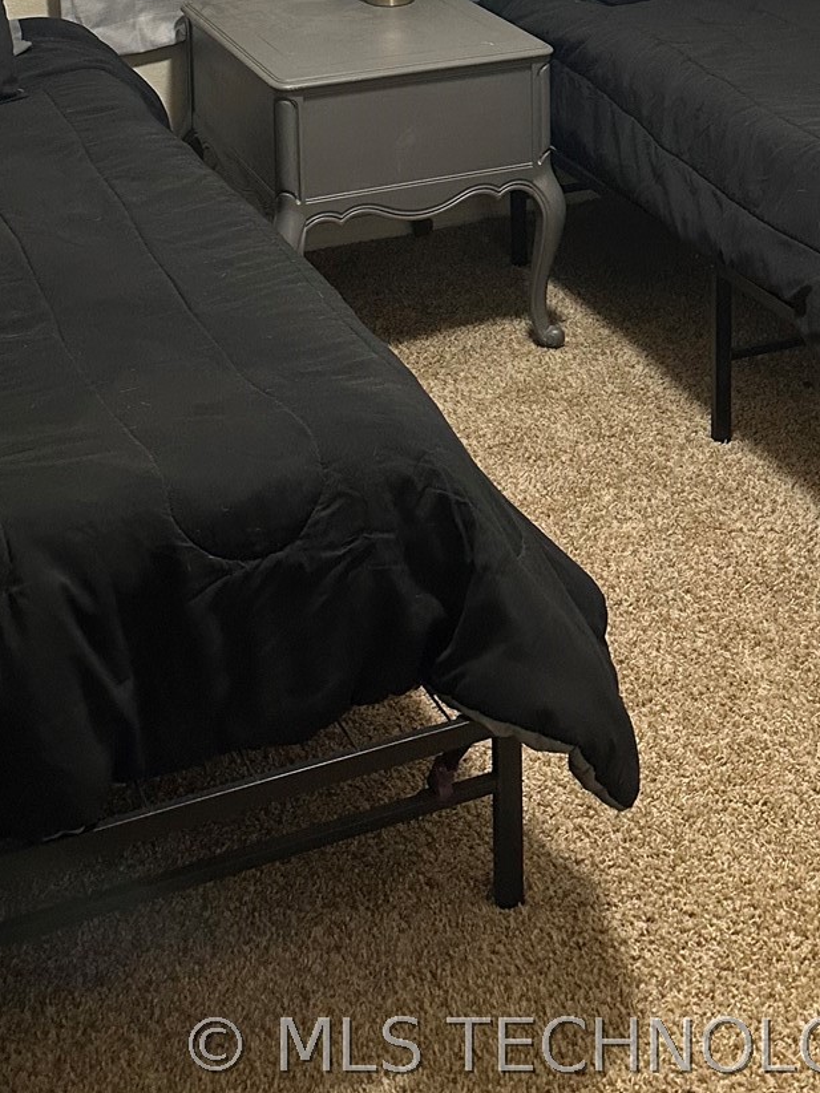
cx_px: 373
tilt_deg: -7.4
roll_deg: -1.2
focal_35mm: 56
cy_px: -171
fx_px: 1769
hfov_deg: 26.1
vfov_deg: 30.0
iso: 320
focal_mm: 6.86
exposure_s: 1/60
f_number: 1.78
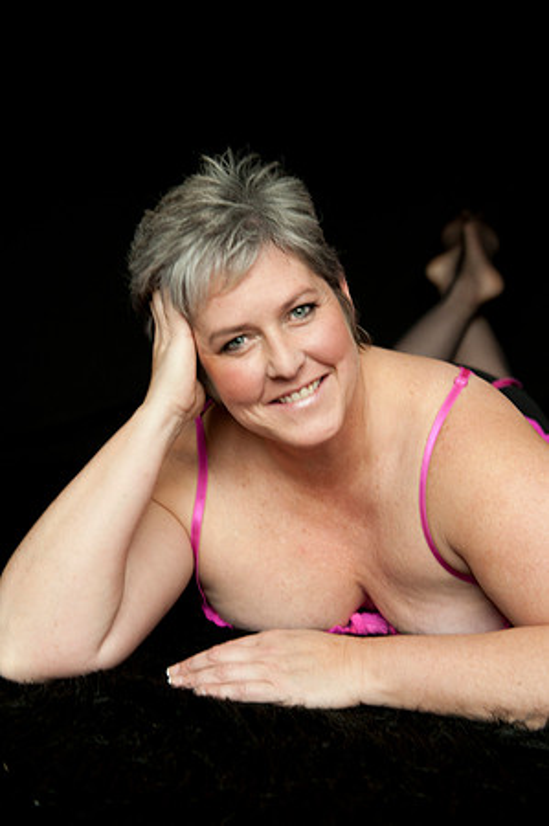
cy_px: 413
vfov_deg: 41.2
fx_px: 1100
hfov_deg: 28.0
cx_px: 274
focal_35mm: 48
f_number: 4
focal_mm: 48
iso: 1000
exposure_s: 1/60
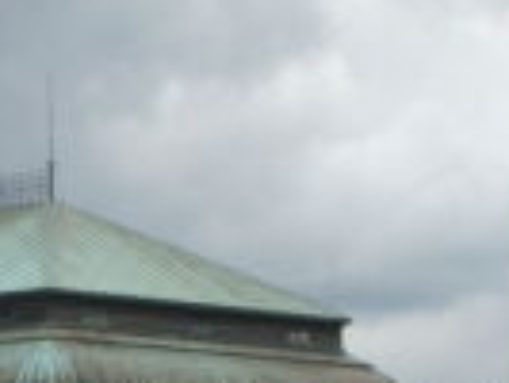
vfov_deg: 6.4
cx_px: -299
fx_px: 3429
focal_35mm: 233
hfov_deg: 8.3
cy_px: 435
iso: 50
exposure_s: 1/1000
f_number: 3.6
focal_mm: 10.3
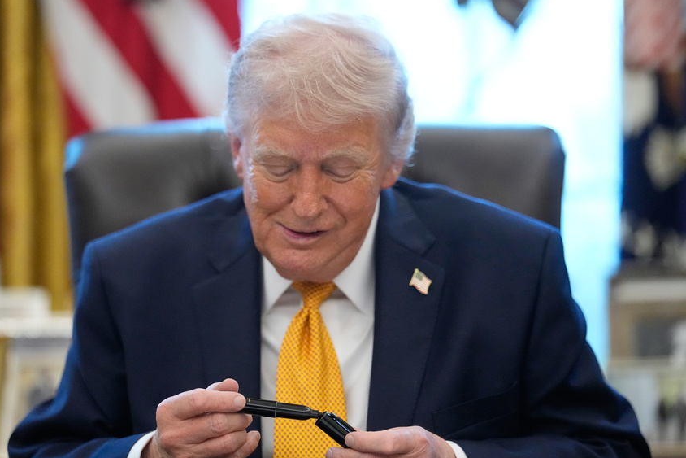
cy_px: 222
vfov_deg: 9.7
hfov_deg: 14.4
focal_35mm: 142
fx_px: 2706
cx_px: 348
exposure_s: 1/500
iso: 5000
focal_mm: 117
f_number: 2
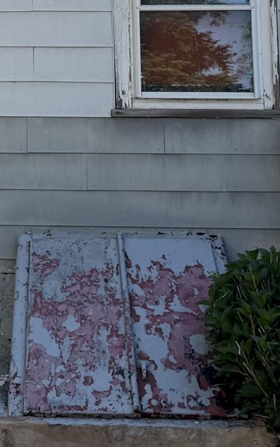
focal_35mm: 107
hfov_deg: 11.9
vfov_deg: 18.6
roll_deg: -1.5
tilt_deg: +9.6
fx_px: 1306
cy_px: -65
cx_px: -68
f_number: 1.78
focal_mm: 6.76
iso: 100
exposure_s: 1/3021
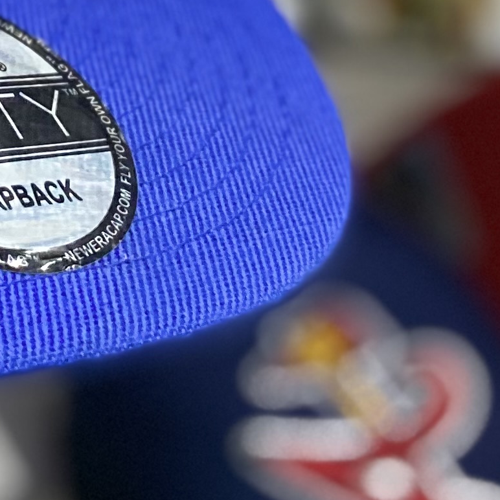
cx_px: -234
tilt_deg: -52.2
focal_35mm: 120
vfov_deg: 12.4
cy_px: -574
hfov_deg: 13.7
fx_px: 1961
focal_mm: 4.25
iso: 250
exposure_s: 1/60
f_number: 1.8
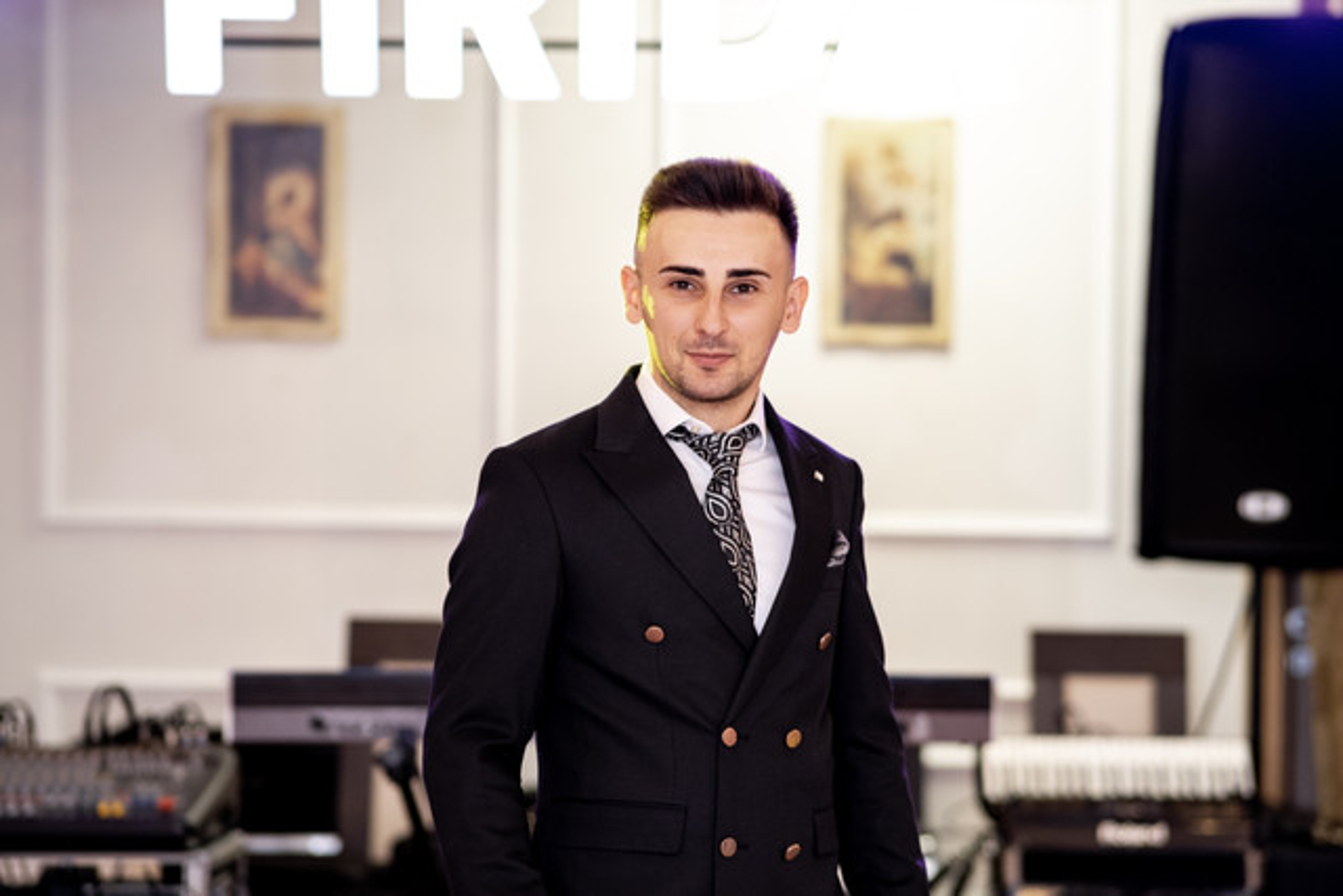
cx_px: 672
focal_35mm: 128
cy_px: 448
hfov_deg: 16.0
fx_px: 4776
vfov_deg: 10.7
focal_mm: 85
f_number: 2
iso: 1000
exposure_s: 1/200
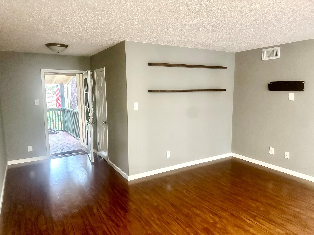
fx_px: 218
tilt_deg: -7.7
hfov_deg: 71.6
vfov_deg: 56.8
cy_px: 118
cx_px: 157
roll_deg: +0.4
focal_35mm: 24
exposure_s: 1/60
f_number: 1.78
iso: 800
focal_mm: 6.86
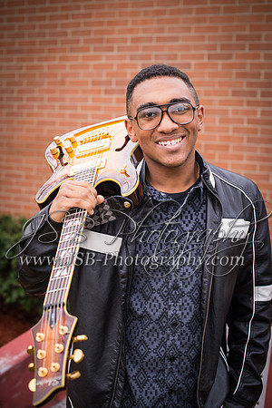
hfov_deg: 27.0
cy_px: 204
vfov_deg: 39.6
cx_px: 136
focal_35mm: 50
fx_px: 567
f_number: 2.8
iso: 200
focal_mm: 50
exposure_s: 1/100
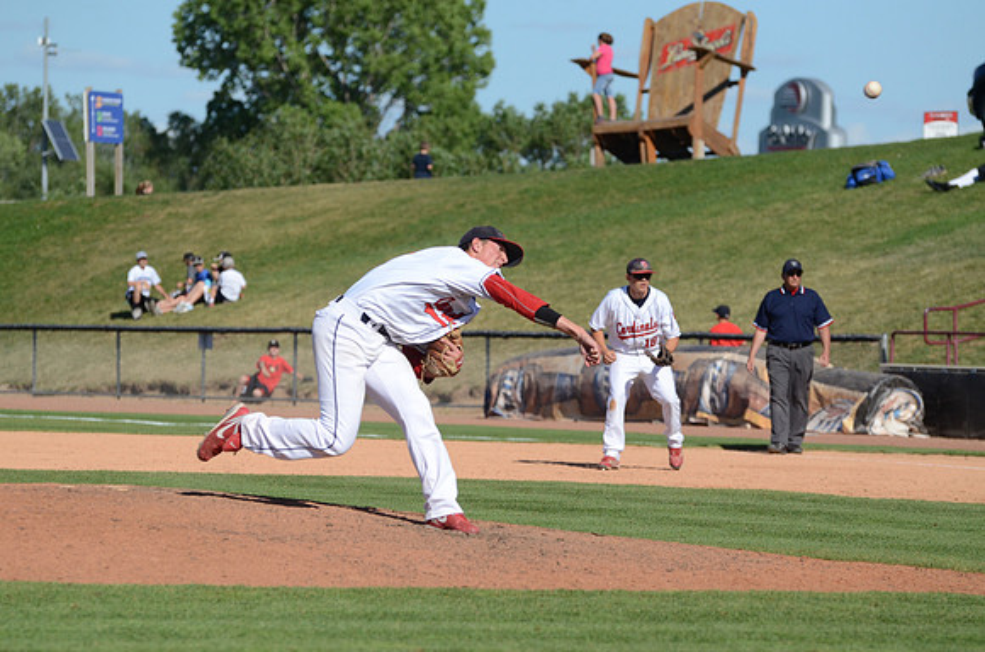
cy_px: 326
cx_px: 492
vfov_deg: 5.5
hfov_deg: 8.3
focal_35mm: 248
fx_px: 6757
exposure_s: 1/8000
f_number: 5
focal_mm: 165
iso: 800
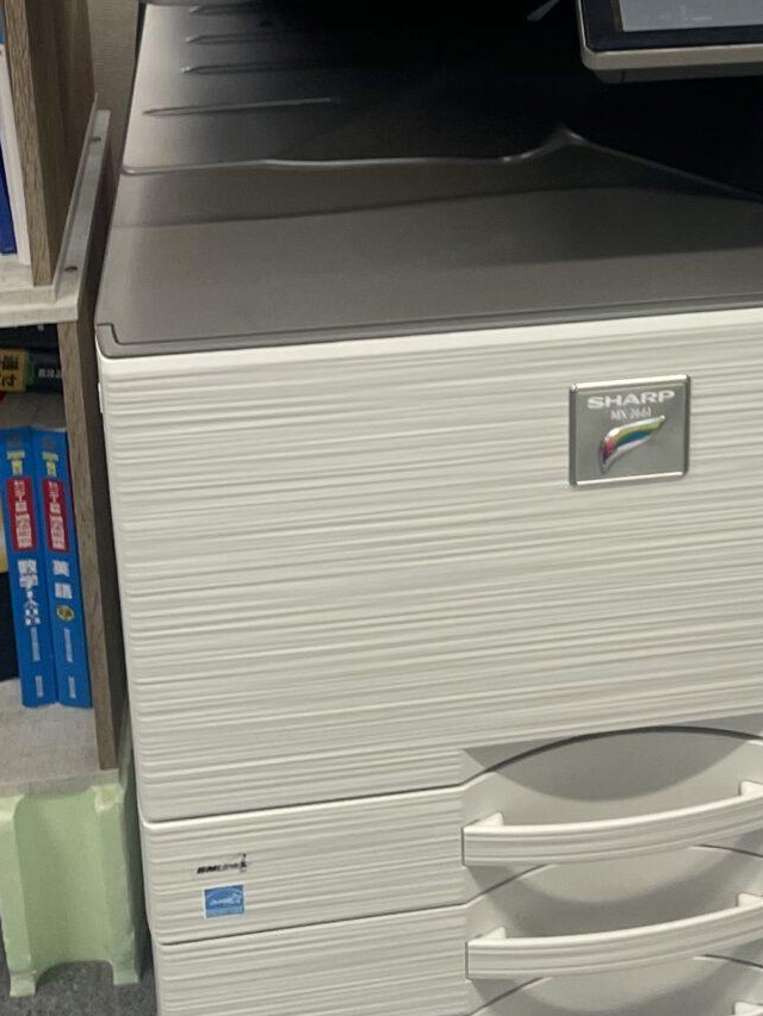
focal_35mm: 78
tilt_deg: -23.6
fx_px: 2292
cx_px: 924
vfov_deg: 23.7
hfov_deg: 17.9
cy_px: -54
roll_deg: -2.8
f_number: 1.6
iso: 80
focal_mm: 4.2
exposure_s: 1/100
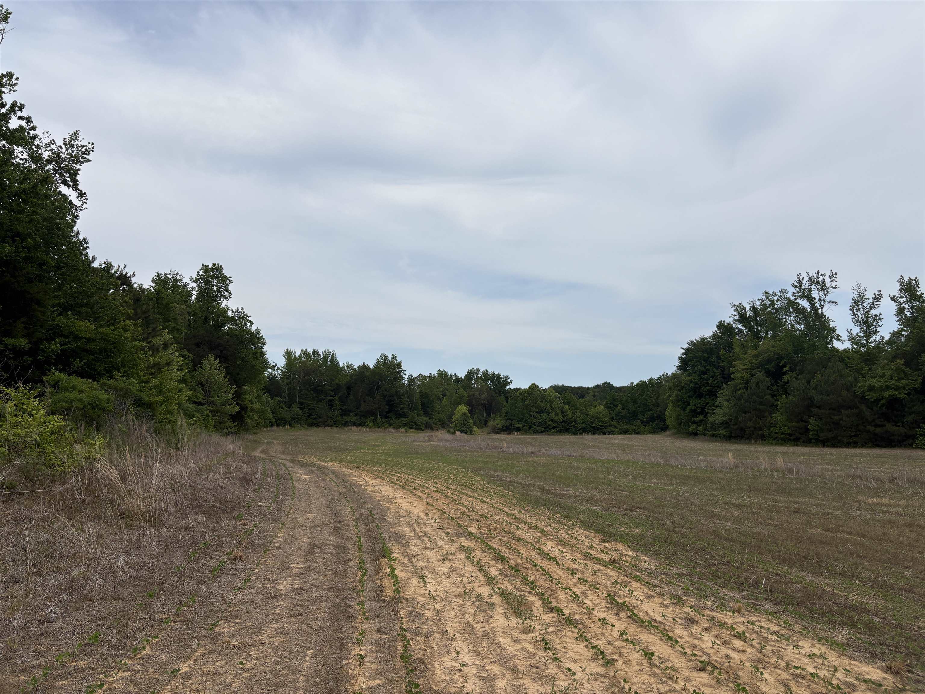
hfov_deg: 67.3
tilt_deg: +6.9
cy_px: 347
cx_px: 462
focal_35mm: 26
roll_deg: -0.3
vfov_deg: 53.1
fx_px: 695
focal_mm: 5.96
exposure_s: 1/6329
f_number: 1.6
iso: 50
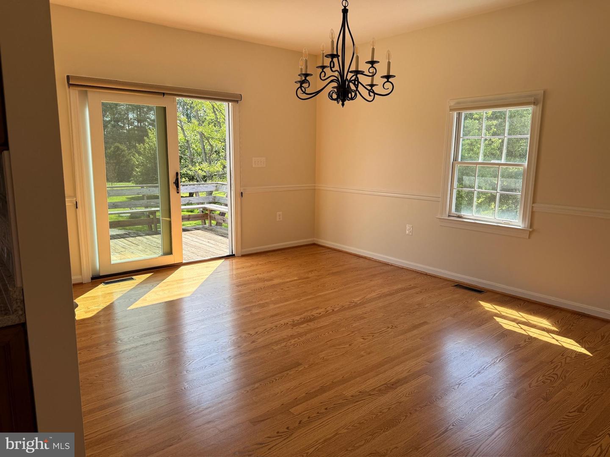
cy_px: 228
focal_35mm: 24
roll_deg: -0.5
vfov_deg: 56.8
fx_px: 423
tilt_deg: -8.2
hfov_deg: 71.6
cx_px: 305
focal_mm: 6.76
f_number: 1.78
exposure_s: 1/683
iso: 80
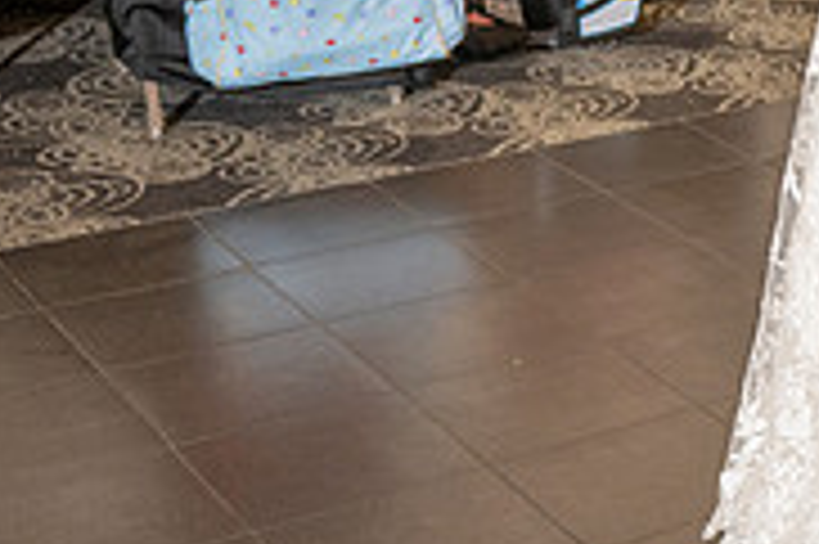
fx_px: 2318
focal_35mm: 102
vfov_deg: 13.0
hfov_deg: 17.9
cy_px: -142
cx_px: 1233
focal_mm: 32
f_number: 3.5
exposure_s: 1/125
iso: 800
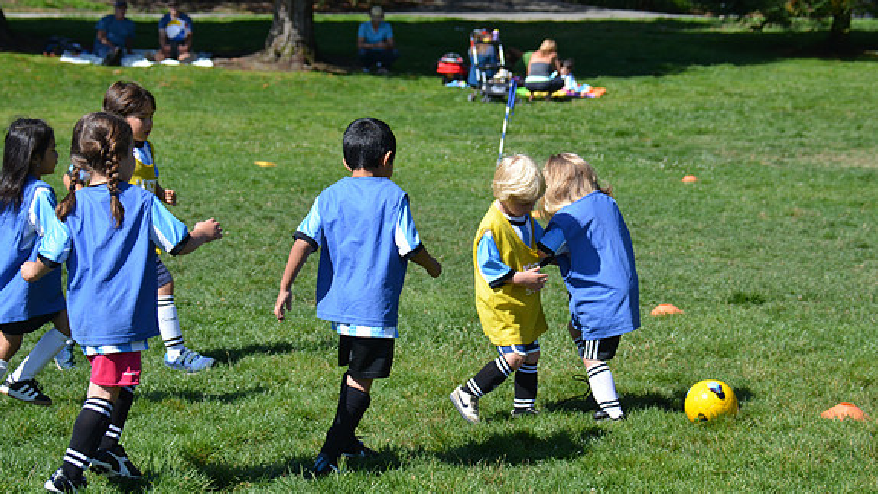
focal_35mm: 114
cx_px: 437
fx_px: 2654
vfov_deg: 10.6
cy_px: 265
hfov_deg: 18.8
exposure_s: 1/1600
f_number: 5.6
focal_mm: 72
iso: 400
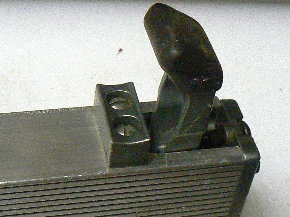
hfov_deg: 51.4
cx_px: 145
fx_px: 301
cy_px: 108
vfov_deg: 39.6
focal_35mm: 36
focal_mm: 6
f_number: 2.8
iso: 400
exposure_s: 1/40
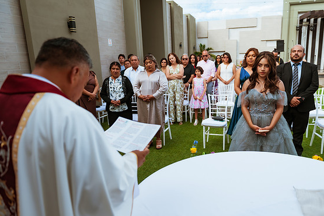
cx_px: 180
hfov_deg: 67.2
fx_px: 243
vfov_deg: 47.9
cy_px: 117
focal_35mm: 27
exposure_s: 1/1250
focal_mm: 24
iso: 100
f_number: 2.8
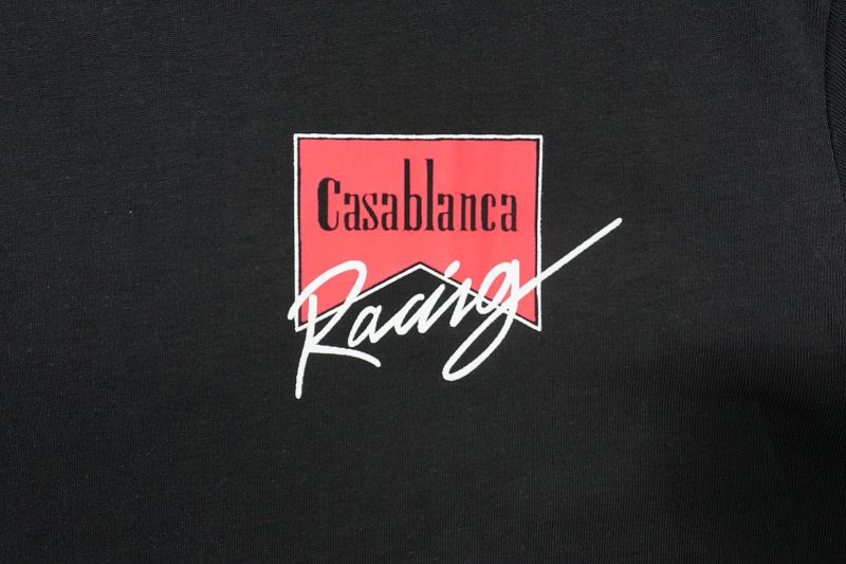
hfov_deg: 73.8
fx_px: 564
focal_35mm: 24
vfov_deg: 53.1
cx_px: 423
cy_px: 282
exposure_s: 1/100
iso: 1600
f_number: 10
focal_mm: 16
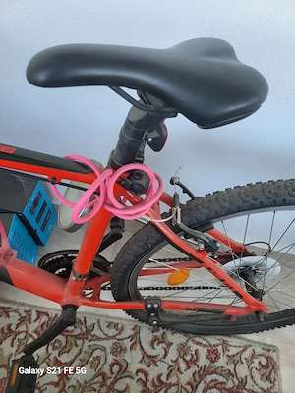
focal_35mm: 26
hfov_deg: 53.1
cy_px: 196
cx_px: 148
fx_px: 295
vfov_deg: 67.3
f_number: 1.8
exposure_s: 1/100
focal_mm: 5.4
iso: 64
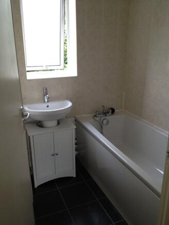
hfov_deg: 40.7
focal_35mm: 35
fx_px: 228
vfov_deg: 52.6
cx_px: 84
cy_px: 112
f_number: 2.4
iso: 50
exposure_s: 1/30
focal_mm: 4.28
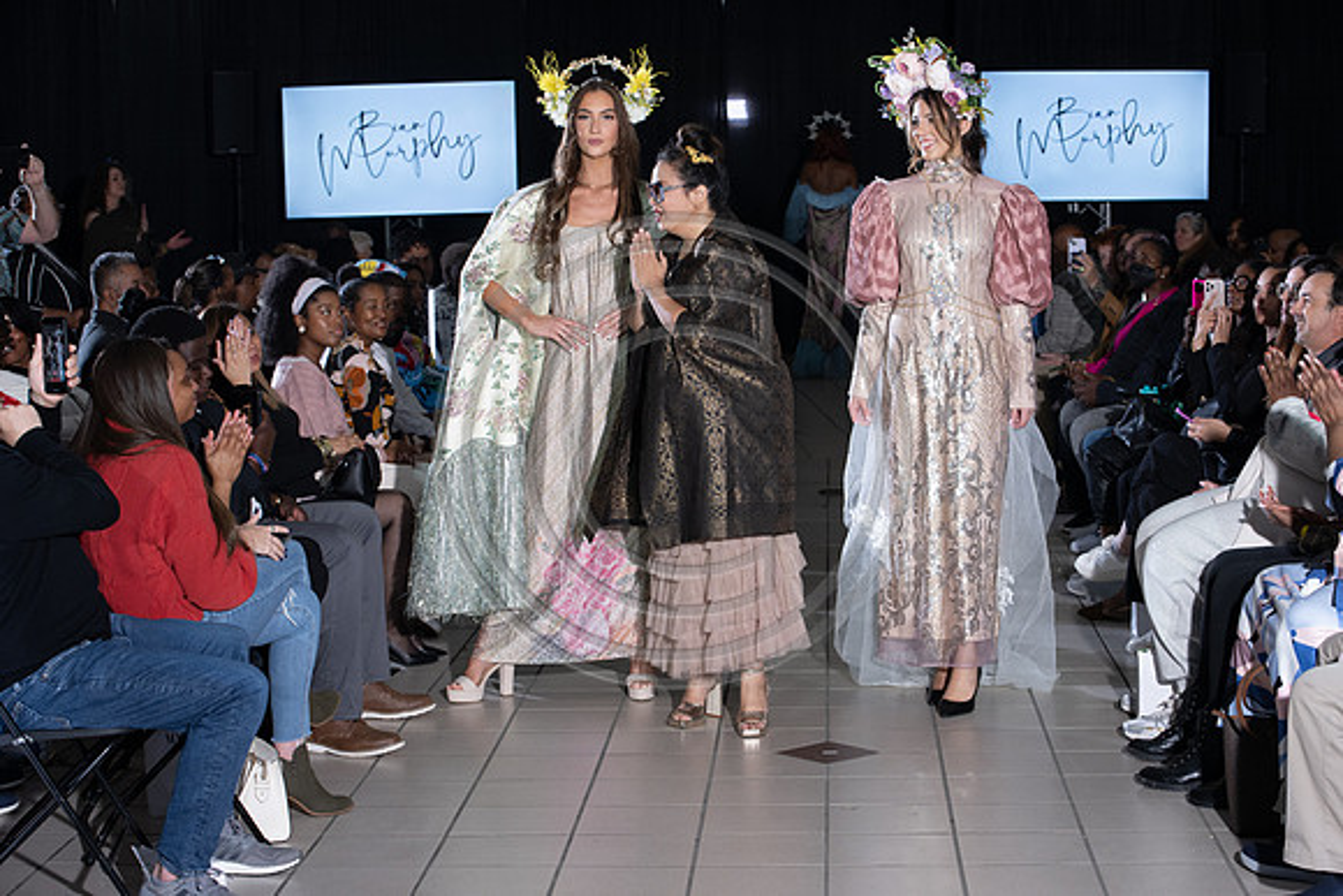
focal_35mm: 75
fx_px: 2798
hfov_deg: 27.0
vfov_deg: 18.2
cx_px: 672
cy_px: 448
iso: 1000
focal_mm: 75
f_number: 6.3
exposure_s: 1/160
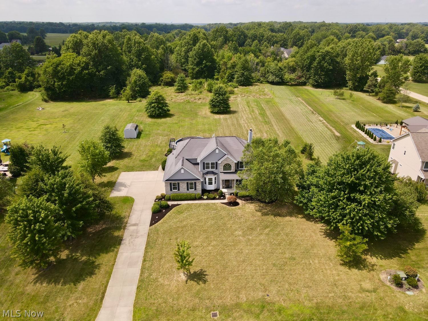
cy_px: 160
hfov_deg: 71.6
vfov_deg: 56.8
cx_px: 214
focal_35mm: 24
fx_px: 297
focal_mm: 4.5
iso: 110
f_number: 2.8
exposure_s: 1/30
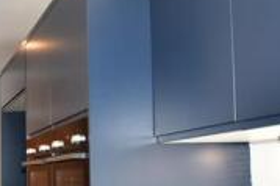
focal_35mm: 55
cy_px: 168
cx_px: -124
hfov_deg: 27.2
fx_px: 427
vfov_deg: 23.9
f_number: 3.5
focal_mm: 10
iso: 200
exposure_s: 1/60
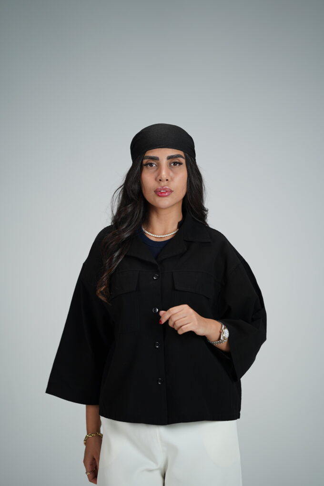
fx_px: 1147
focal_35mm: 85
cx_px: 162
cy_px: 243
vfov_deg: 23.9
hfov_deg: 16.1
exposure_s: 1/200
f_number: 1.4
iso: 100
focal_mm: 85
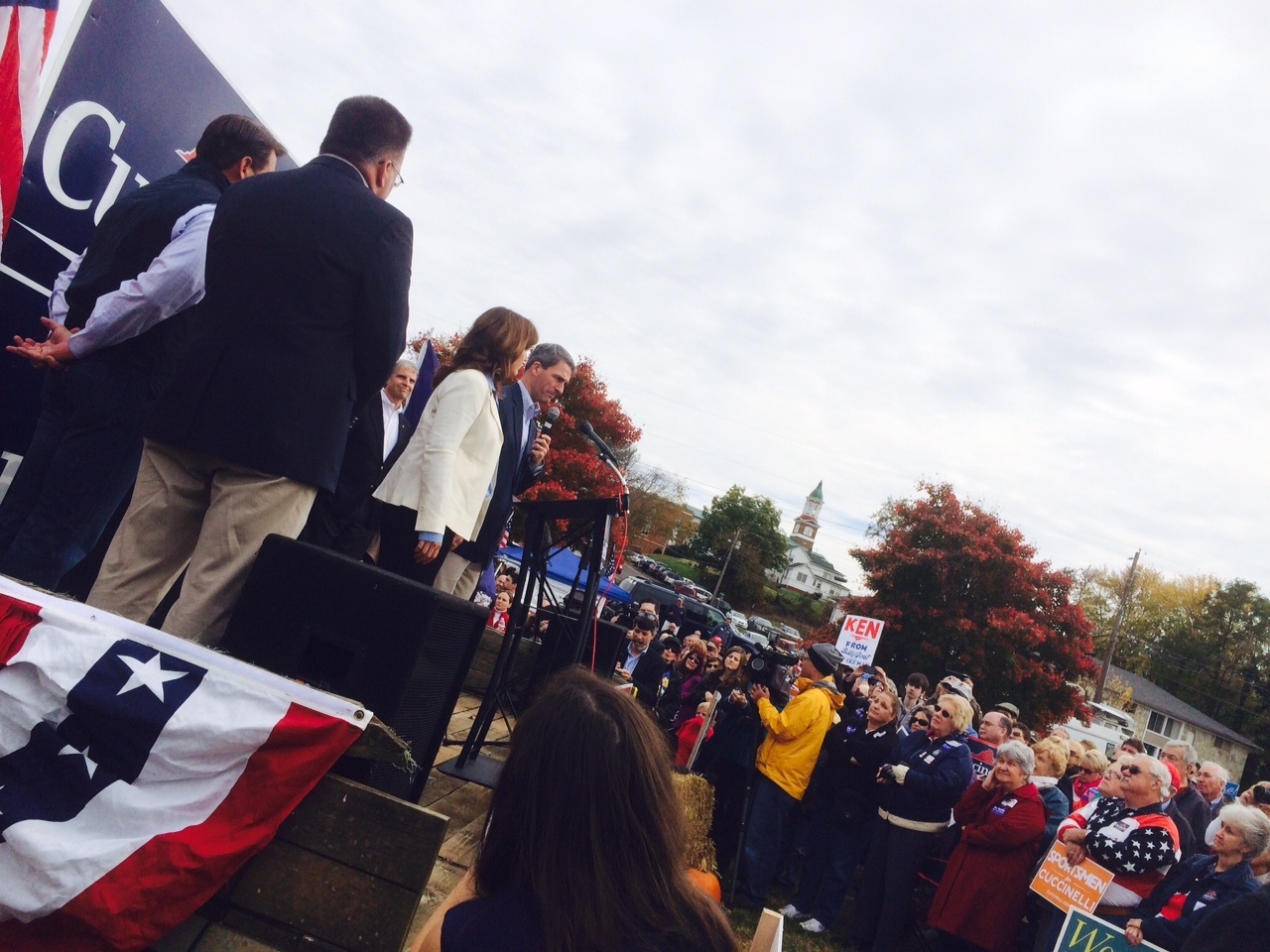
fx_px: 1101
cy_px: 476
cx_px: 635
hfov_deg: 60.0
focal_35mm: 30
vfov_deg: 46.8
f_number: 2.2
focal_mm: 4.12
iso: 32
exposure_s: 1/1709
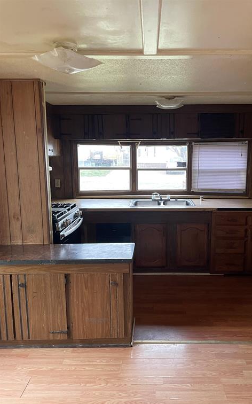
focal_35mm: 28
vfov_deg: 66.5
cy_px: 205
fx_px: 308
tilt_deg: -8.1
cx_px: 153
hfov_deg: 44.3
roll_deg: +0.8
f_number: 1.6
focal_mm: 4.2
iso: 400
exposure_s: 1/60
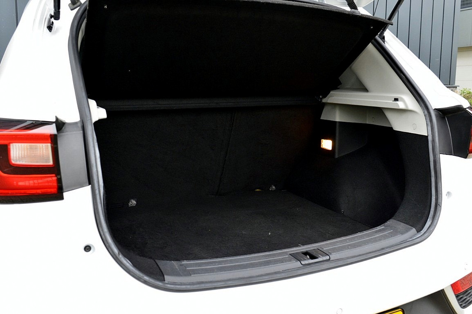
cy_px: 157
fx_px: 471
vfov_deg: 36.8
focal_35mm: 36
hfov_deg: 53.2
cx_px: 236
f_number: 8
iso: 800
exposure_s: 1/60
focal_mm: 24
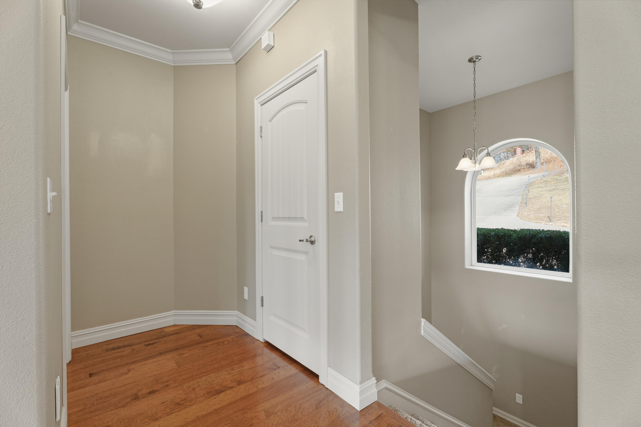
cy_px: 214
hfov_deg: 96.7
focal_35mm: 16
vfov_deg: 73.8
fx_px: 285
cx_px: 320
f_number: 8
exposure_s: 1/100
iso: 160
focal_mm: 16
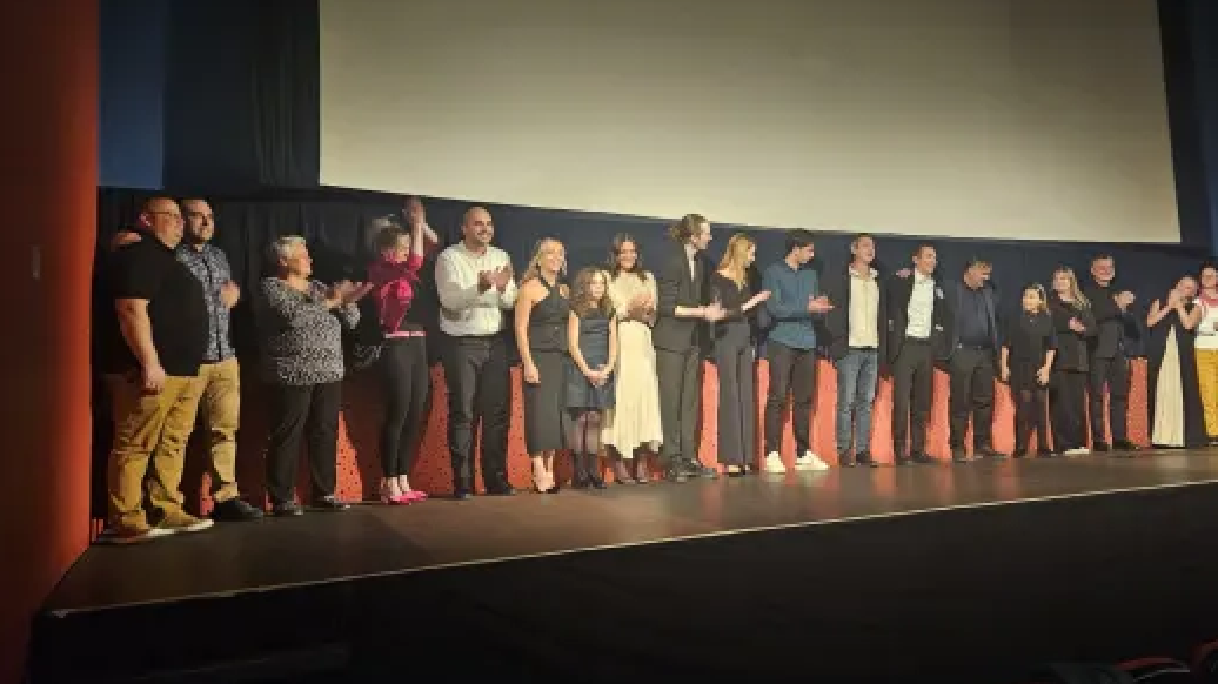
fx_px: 969
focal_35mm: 30
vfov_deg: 38.9
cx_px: 724
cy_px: 318
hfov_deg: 63.8
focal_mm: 5.4
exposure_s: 1/25
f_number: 1.8
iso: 640
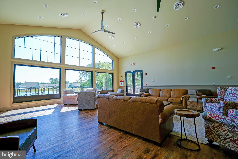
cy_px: 80
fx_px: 99
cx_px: 119
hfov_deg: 100.4
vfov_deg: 77.3
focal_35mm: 15
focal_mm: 10
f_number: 5
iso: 100
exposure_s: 1/80
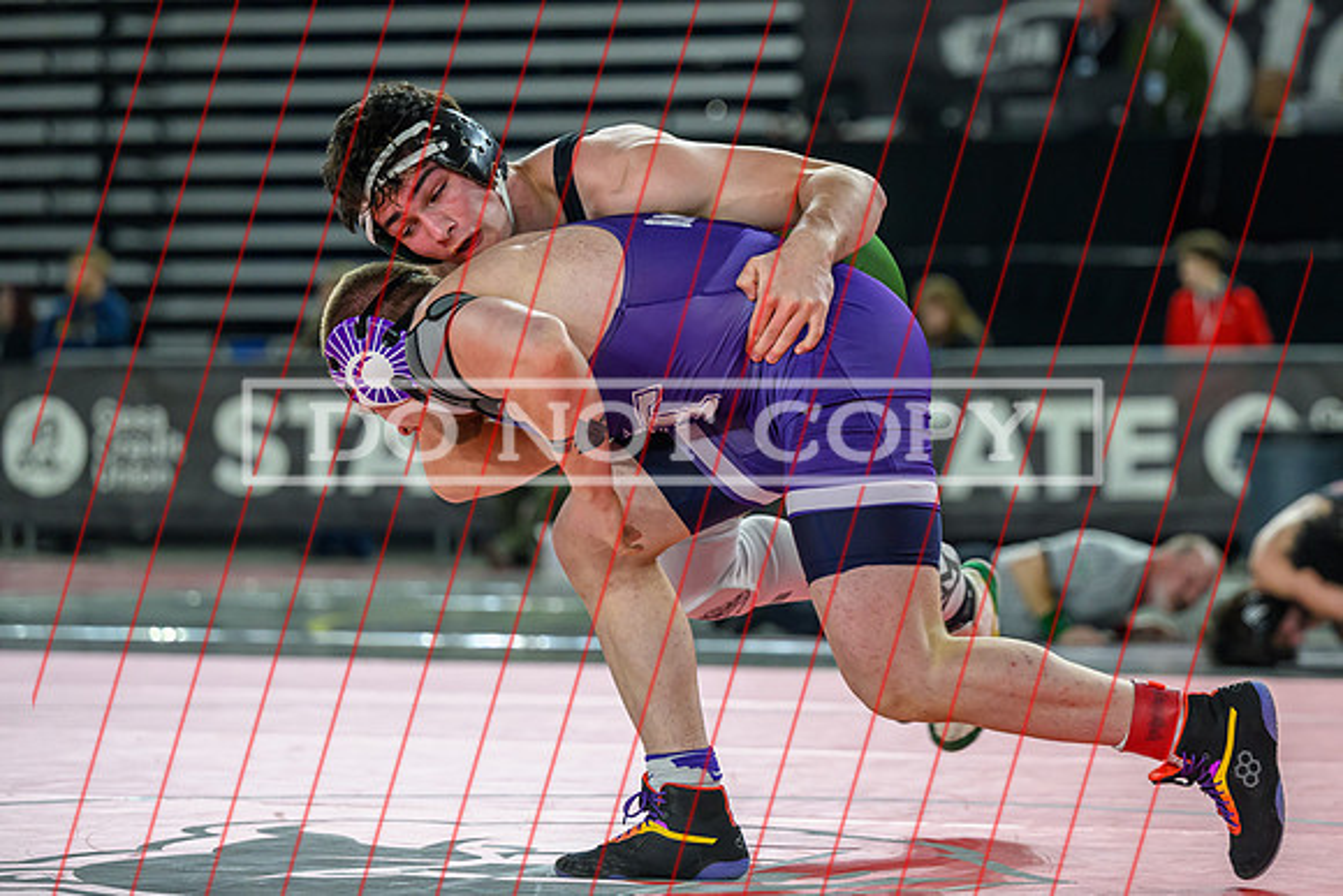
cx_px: 879
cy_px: 311
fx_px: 5173
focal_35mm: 139
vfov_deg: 9.9
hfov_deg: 14.8
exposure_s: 1/800
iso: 3200
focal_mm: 105
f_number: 2.8
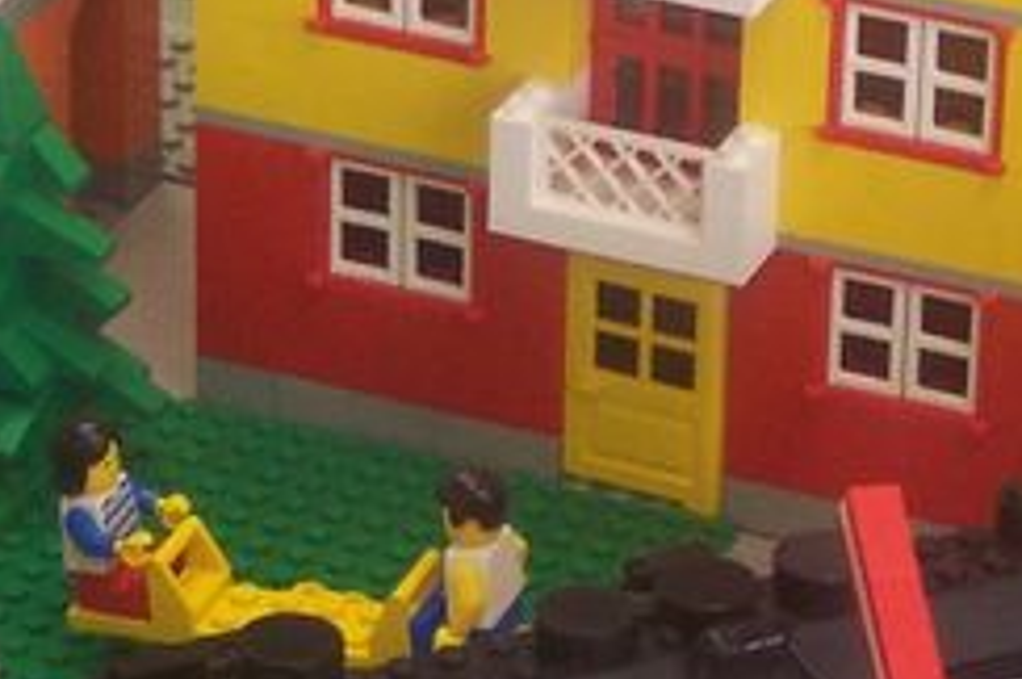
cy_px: 591
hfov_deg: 9.2
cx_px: 1001
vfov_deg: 6.1
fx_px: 6322
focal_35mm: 223
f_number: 3.4
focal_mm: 10.7
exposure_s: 1/30
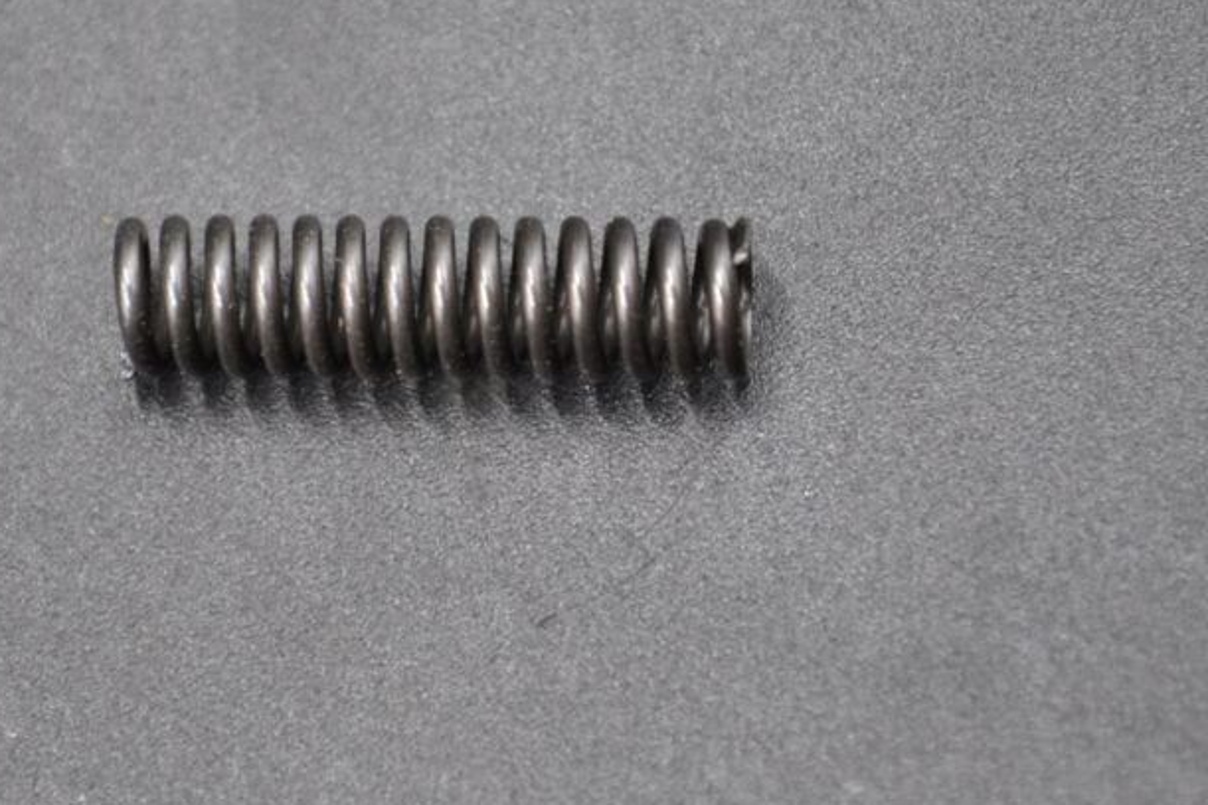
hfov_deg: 12.7
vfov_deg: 8.5
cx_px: 401
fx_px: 5434
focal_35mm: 162
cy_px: 309
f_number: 5.6
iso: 400
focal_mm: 55
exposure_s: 1/25
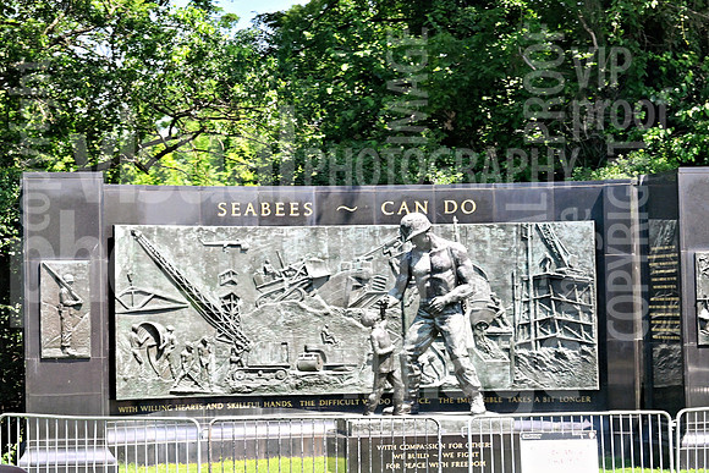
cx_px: 354
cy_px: 236
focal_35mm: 109
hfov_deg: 18.8
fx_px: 2147
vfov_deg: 12.6
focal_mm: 73
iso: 3200
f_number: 8
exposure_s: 1/400
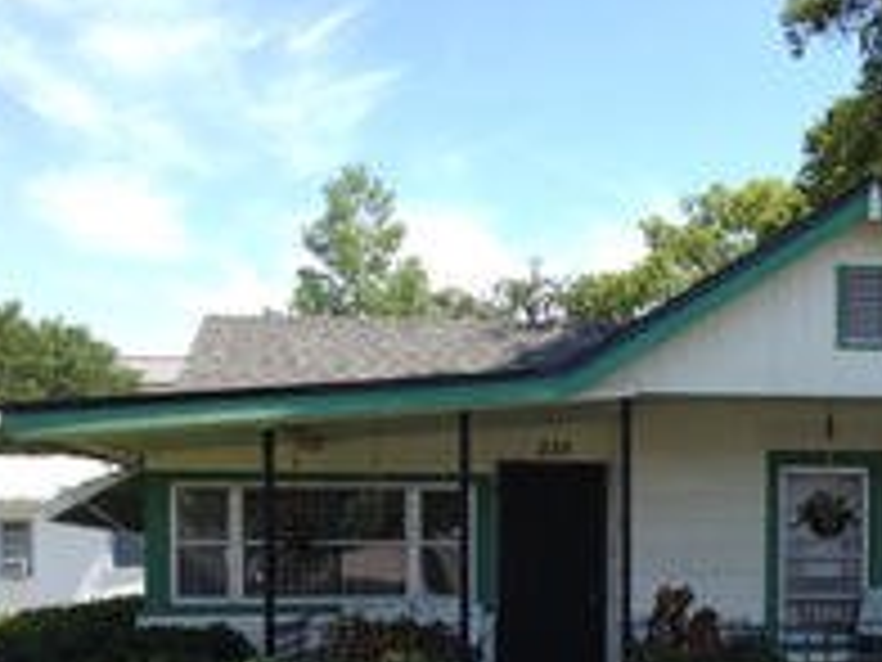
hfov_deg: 32.0
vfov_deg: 24.2
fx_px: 1503
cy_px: 574
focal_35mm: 59
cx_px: 684
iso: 50
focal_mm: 4.12
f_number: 2.4
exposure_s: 1/704
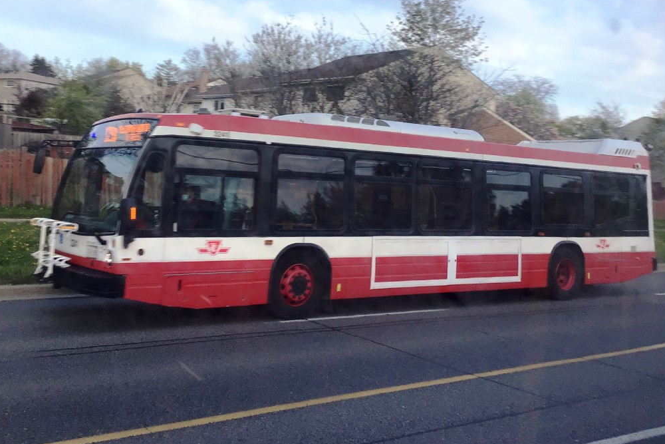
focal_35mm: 33
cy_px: 193
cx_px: 332
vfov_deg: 39.9
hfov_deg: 57.2
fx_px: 610
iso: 25
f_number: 2.4
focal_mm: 3.3
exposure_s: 1/251
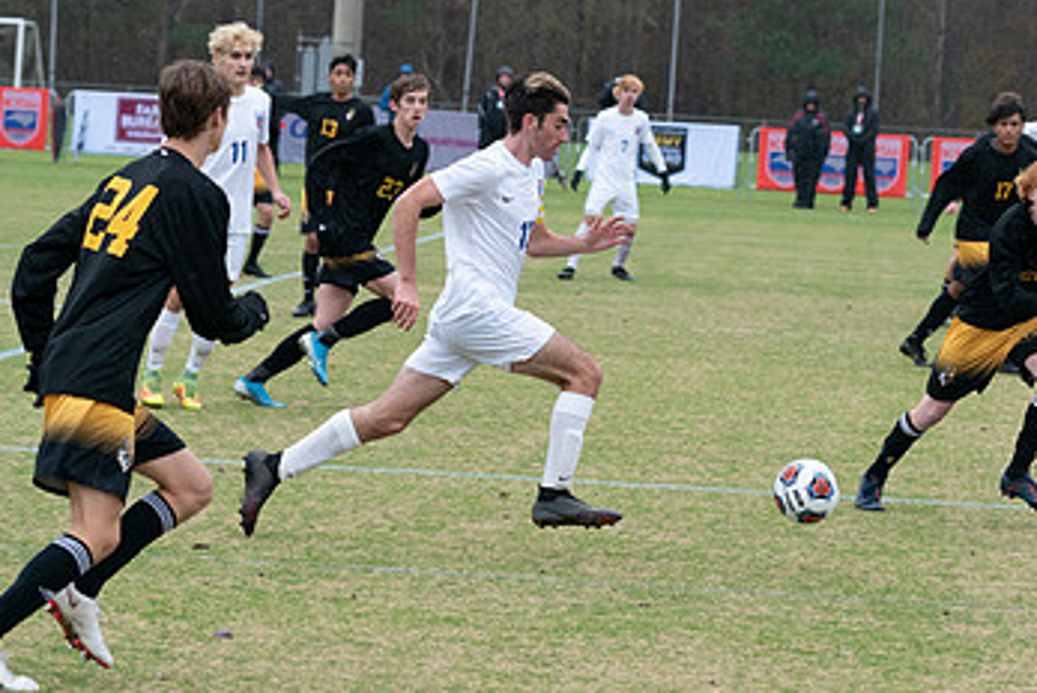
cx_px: 574
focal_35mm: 187
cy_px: 297
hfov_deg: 11.0
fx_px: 5391
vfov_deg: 7.4
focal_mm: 112
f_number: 5.6
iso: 2500
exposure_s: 1/800
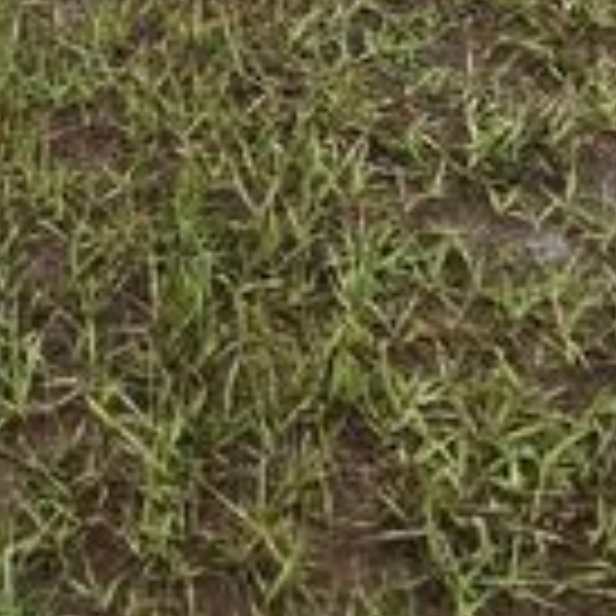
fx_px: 2557
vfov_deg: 11.1
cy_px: -951
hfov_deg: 13.4
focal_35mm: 127
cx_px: -81
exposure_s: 1/180
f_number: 1.7
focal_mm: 6.3
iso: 32
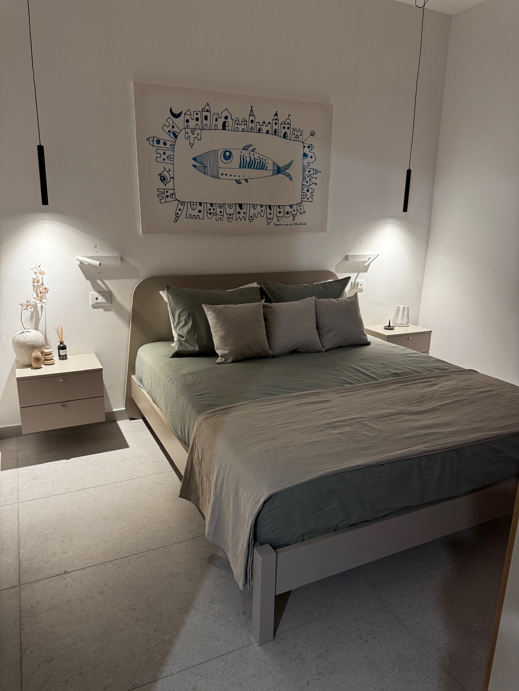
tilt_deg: -15.1
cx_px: 260
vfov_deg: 71.6
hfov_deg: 56.8
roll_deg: -0.4
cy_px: 346
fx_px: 480
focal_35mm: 24
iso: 250
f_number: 1.78
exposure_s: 1/50
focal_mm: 6.76
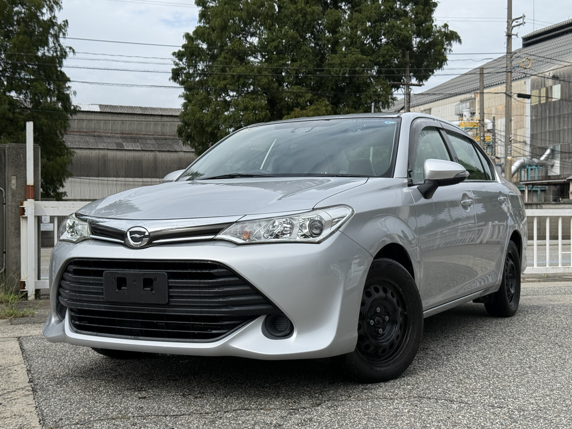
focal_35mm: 48
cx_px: 286
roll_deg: +0.0
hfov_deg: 39.7
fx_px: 793
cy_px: 214
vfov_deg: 30.3
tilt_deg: +0.5
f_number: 1.78
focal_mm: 6.76
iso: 80
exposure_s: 1/6536
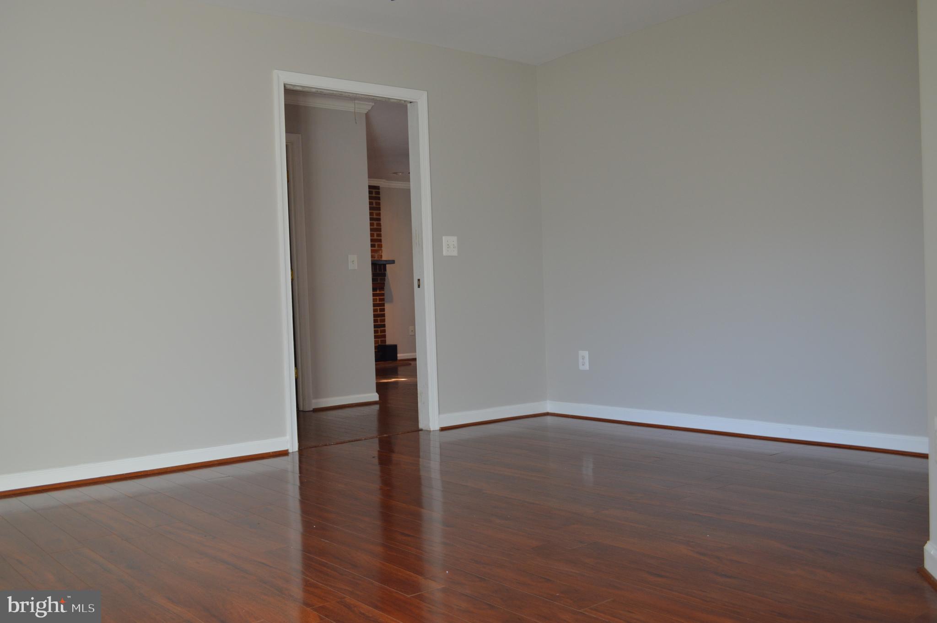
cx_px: 468
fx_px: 858
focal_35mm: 33
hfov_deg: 57.3
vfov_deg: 39.9
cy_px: 312
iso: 400
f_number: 4
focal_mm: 22
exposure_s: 1/60
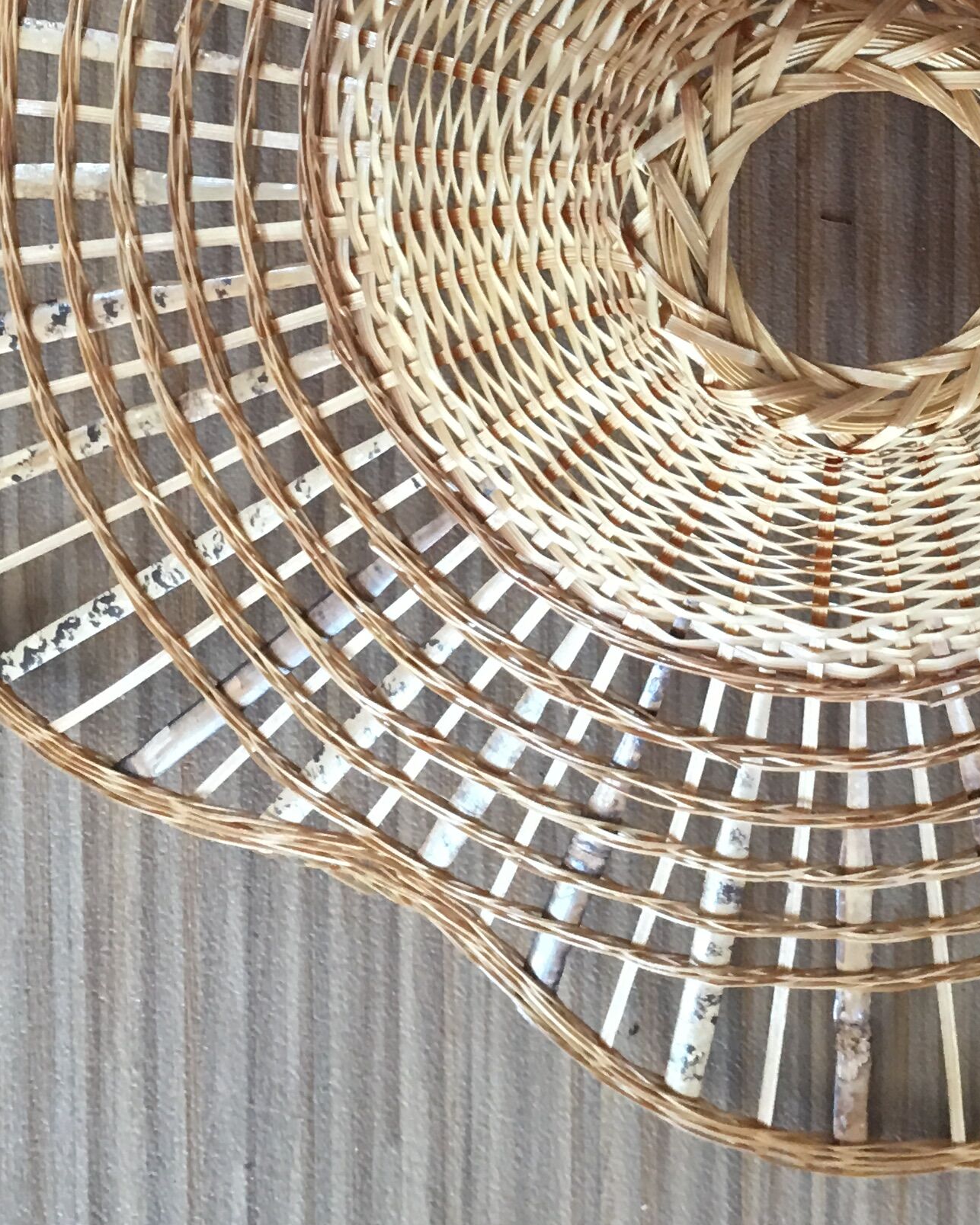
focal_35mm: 71
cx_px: 859
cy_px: 72
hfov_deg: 21.1
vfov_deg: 25.7
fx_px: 2574
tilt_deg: -84.7
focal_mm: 4.15
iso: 64
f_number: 2.2
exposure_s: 1/17
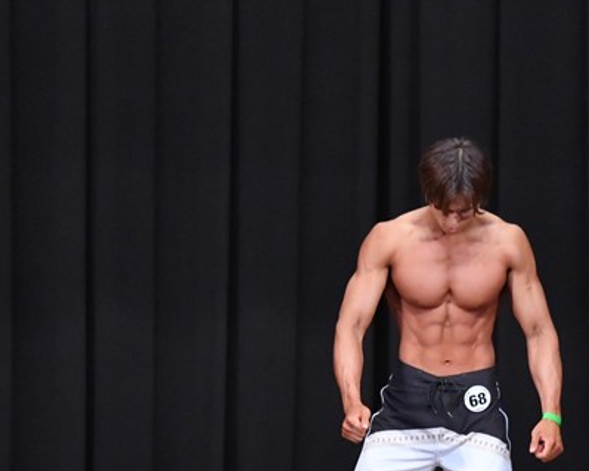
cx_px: 376
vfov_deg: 4.2
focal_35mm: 368
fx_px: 6413
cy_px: 377
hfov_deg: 5.3
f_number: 5.6
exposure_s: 1/400
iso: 8000
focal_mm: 135
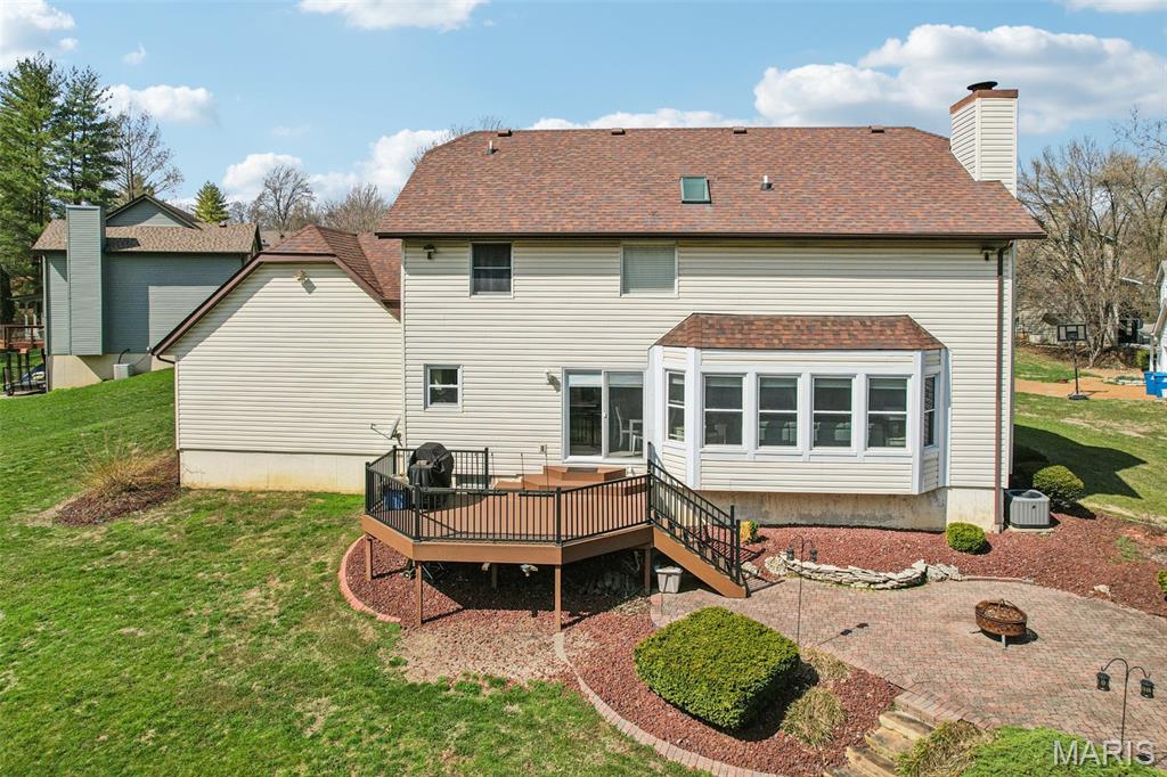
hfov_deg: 78.6
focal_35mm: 22
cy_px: 388
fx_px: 713
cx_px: 584
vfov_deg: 57.2
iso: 100
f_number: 2.8
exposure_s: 1/4000
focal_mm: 8.4
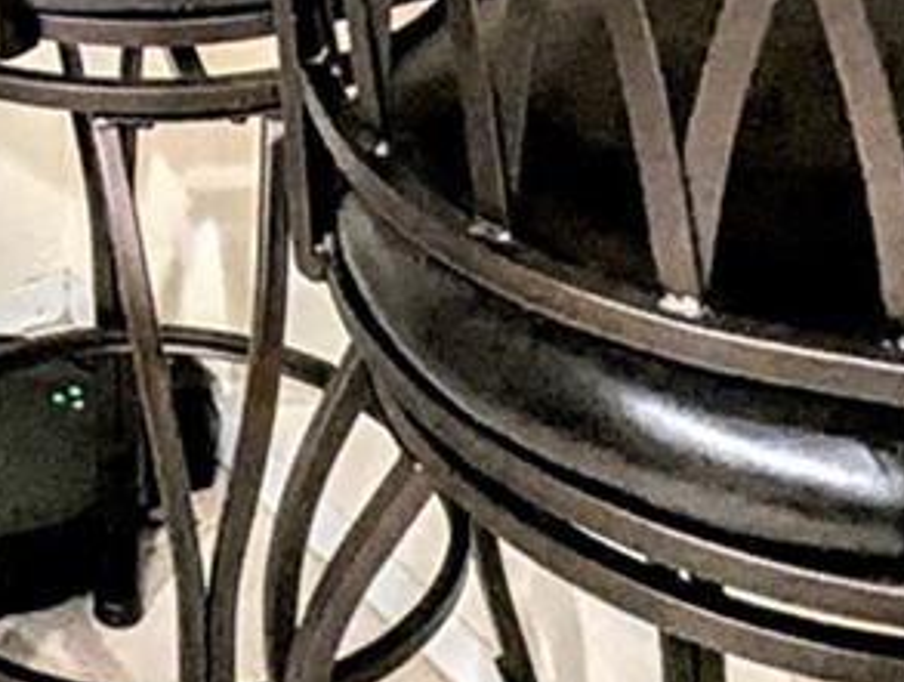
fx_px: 2277
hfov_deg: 21.2
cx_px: -123
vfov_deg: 13.5
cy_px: -846
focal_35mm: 87
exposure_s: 1/40
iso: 233
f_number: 2.2
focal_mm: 2.35
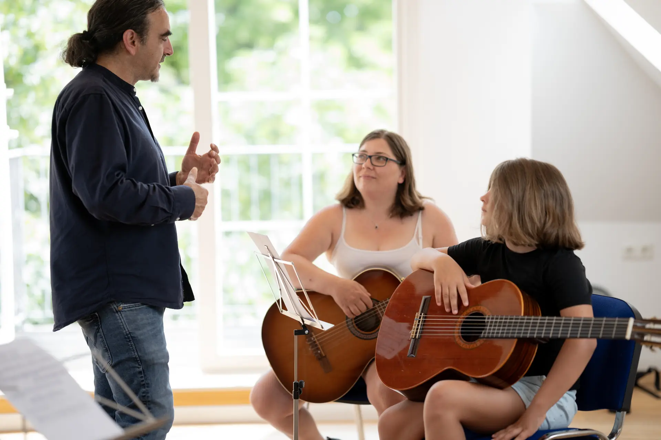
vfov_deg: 16.1
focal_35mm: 85
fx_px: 1561
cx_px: 330
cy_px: 220
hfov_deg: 23.9
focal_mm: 85
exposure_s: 1/400
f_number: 1.4
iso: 160
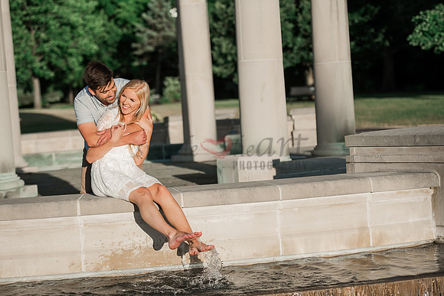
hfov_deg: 21.5
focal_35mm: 95
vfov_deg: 14.4
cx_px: 222
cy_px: 148
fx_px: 1172
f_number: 3.2
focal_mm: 95
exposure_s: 1/2500
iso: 200
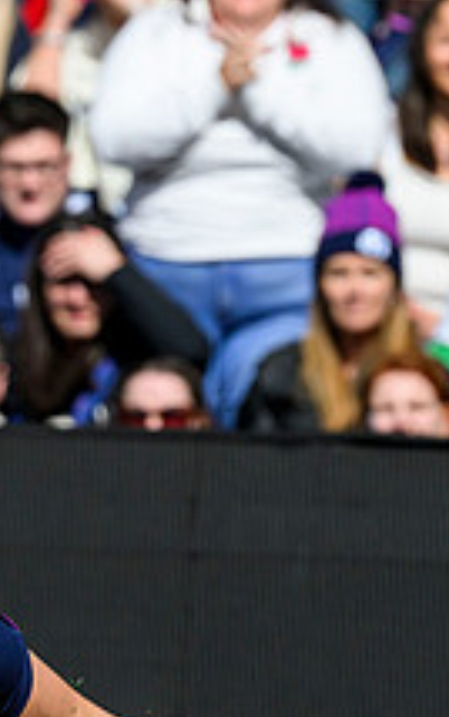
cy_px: 480
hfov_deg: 0.7
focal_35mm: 1842
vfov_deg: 1.1
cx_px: -430
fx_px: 36016
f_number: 4
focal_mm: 400
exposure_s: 1/8000
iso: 500
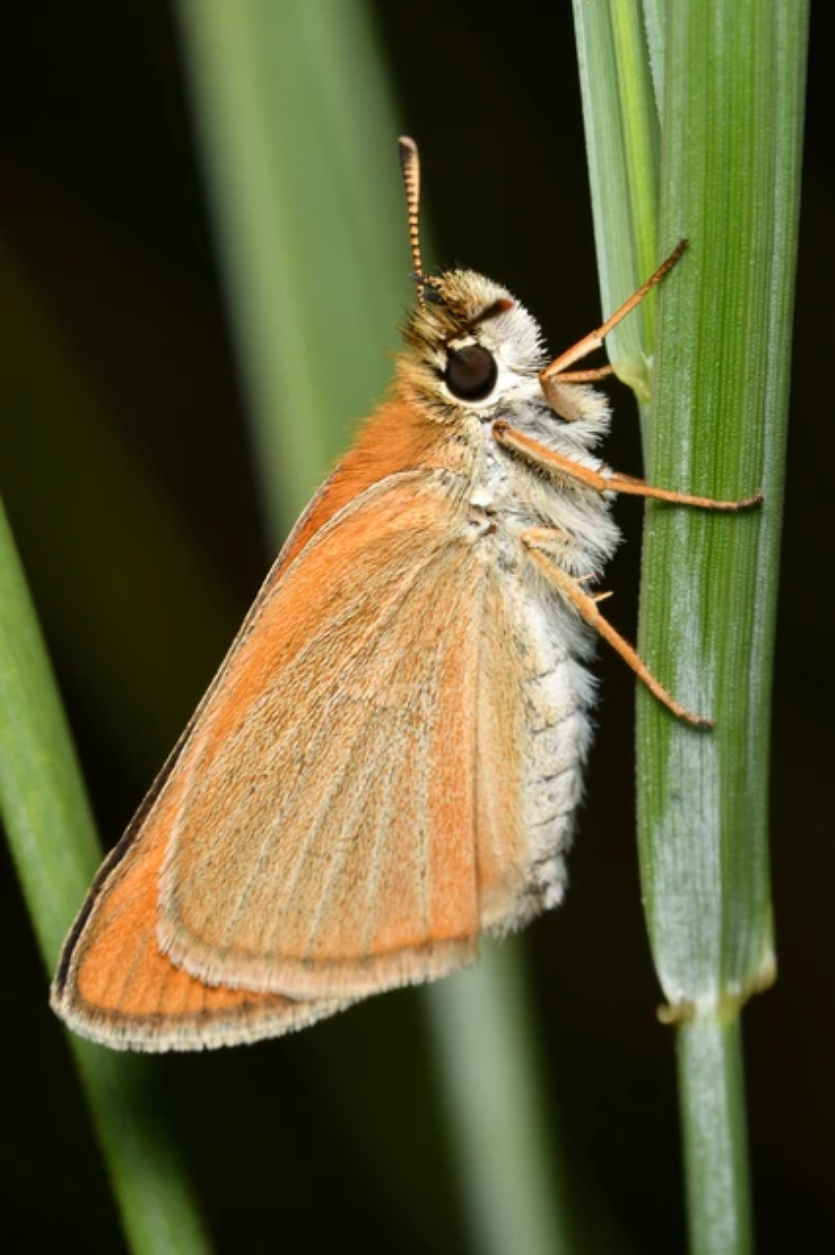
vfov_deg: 9.2
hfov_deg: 6.1
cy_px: 628
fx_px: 7836
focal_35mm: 225
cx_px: 418
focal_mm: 150
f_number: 10
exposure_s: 1/250
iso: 100
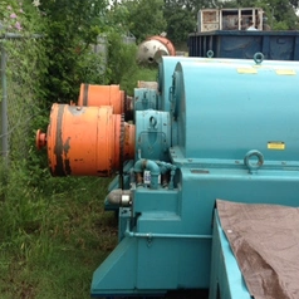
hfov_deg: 32.7
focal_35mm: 52
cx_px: 176
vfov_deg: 32.8
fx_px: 508
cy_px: 148
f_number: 2.4
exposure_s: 1/295
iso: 64
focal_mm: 4.28
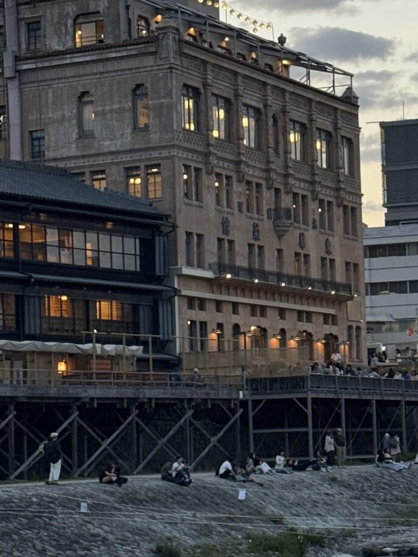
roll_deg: +2.2
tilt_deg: +4.3
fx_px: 2173
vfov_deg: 14.6
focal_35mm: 135
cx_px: 302
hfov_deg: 11.0
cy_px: 284
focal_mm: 6.76
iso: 100
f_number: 1.78
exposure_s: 1/90
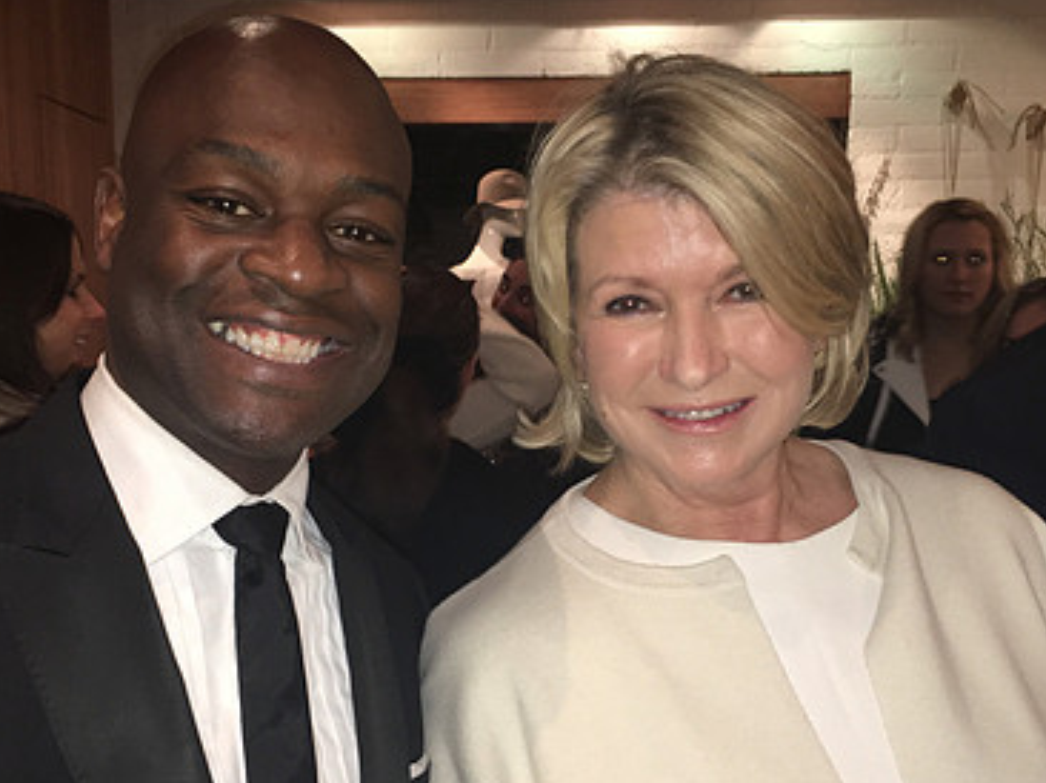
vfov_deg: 31.4
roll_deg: +1.0
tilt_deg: -5.4
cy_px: 453
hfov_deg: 41.2
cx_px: 486
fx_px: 1389
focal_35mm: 46
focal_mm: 4.15
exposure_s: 1/16
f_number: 2.2
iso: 64
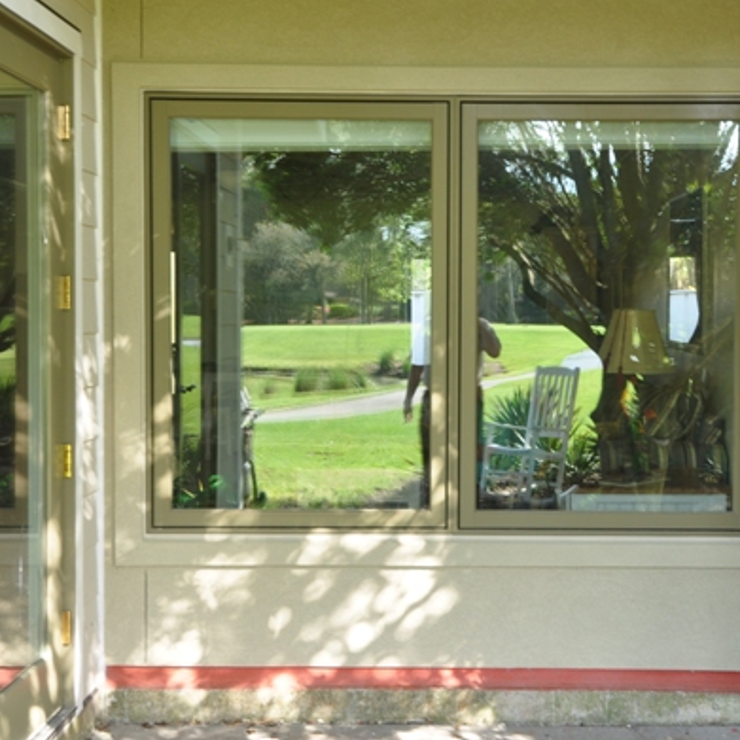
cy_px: 362
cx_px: 460
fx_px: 1209
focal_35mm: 50
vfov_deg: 34.0
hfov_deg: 33.9
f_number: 8
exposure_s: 1/25
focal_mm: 24
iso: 200
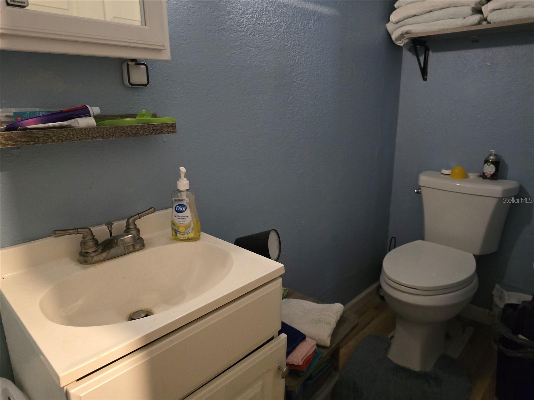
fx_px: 355
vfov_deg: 58.9
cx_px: 267
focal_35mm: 23
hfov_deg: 73.9
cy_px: 200
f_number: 1.7
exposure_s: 1/30
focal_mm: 6.3
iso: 1250
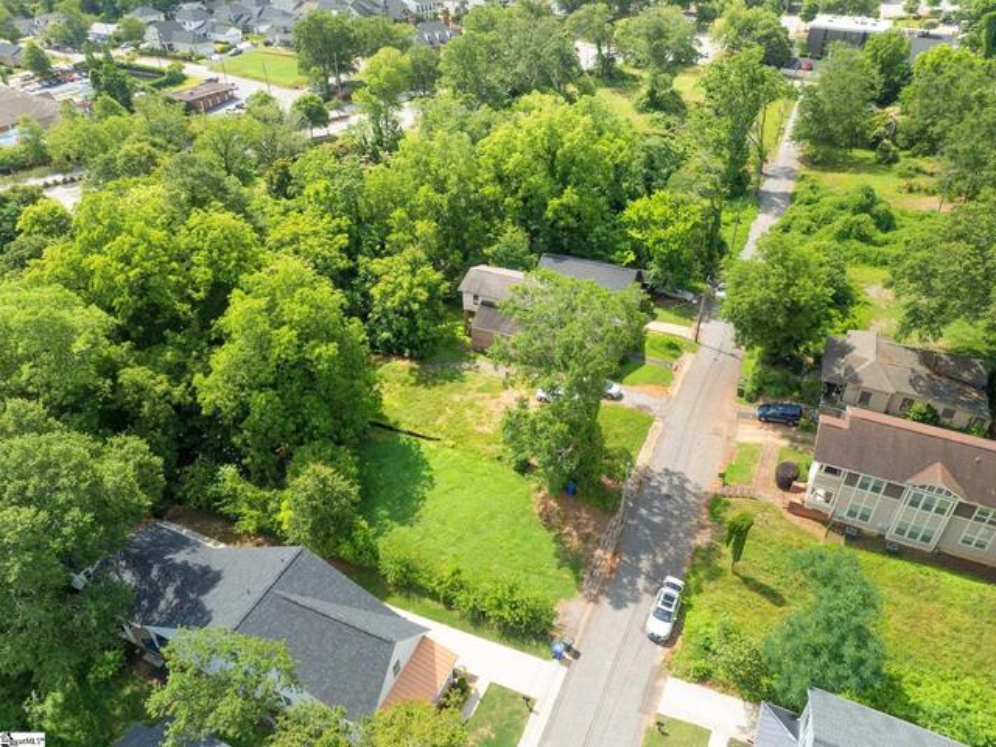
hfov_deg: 71.6
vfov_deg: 56.8
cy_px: 374
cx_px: 498
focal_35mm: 24
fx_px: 691
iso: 100
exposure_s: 1/40
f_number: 4.5
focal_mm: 12.29
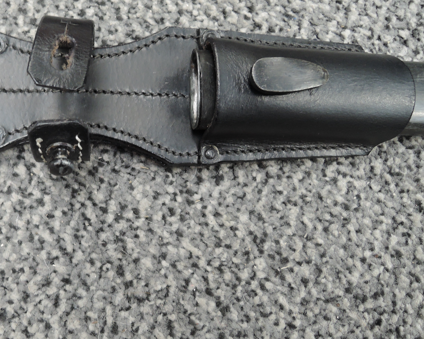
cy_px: 163
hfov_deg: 49.8
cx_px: 115
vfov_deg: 42.2
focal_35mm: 35
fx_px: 439
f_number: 2.8
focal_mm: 5.1
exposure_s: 1/30
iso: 250
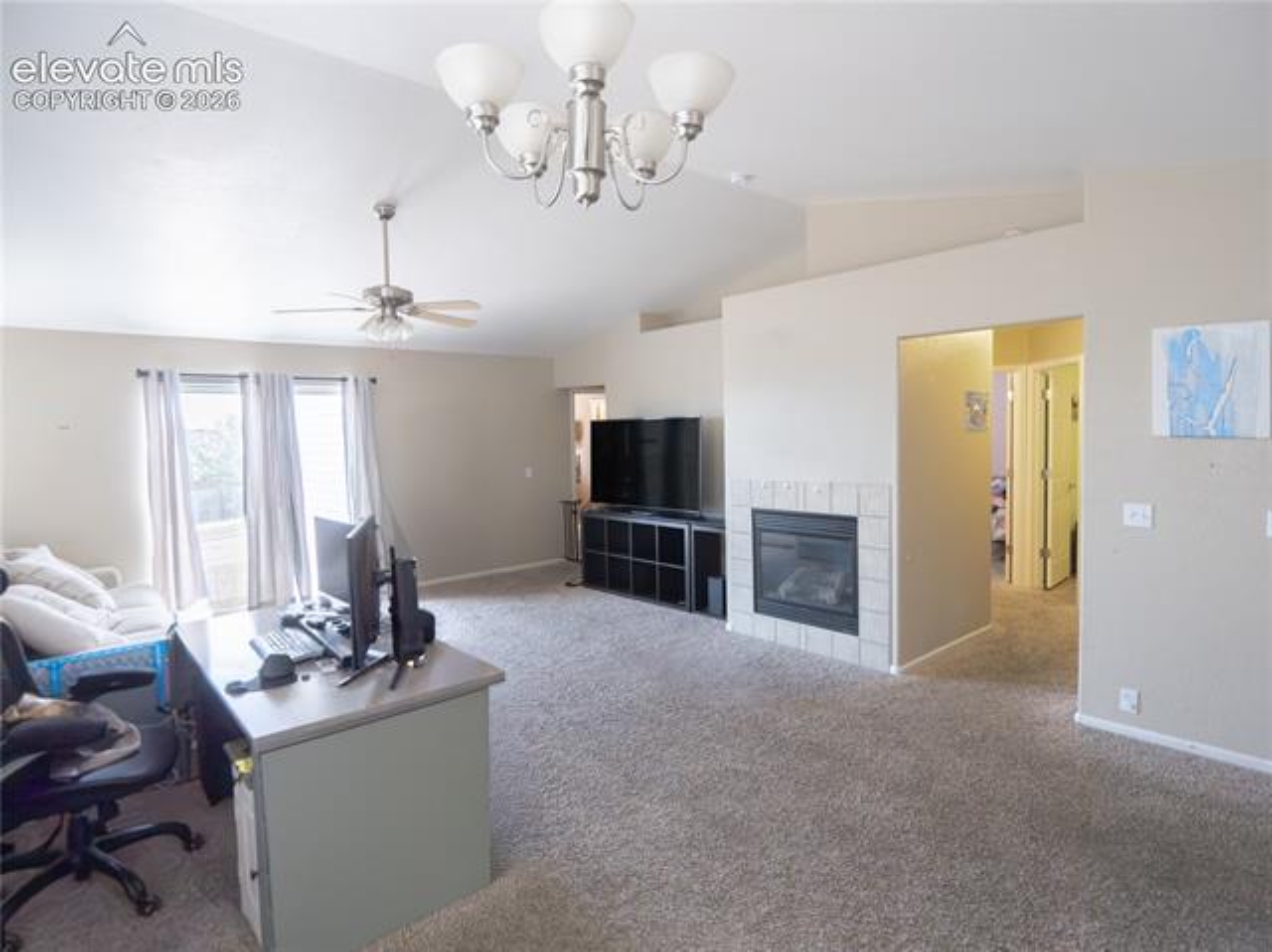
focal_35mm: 18
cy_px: 476
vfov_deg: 71.5
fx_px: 661
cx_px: 636
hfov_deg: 87.8
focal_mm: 9
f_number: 4
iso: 4000
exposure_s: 1/500
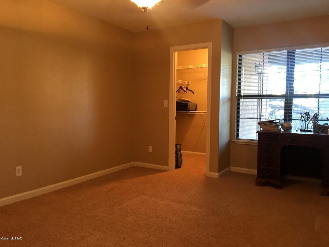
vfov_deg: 48.2
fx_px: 276
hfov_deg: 61.7
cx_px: 164
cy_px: 124
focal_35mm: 29
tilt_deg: -3.9
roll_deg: -0.2
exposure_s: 1/17
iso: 200
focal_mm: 4.15
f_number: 2.2
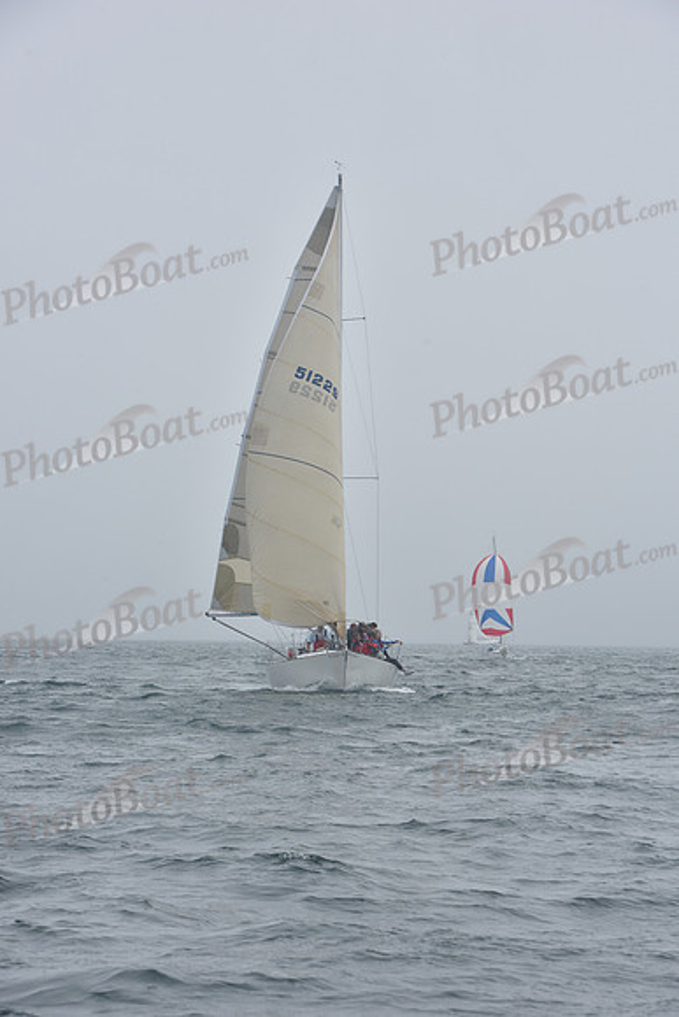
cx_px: 340
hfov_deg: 10.6
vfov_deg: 15.8
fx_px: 3675
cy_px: 508
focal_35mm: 130
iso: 250
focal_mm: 130
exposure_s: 1/800
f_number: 11
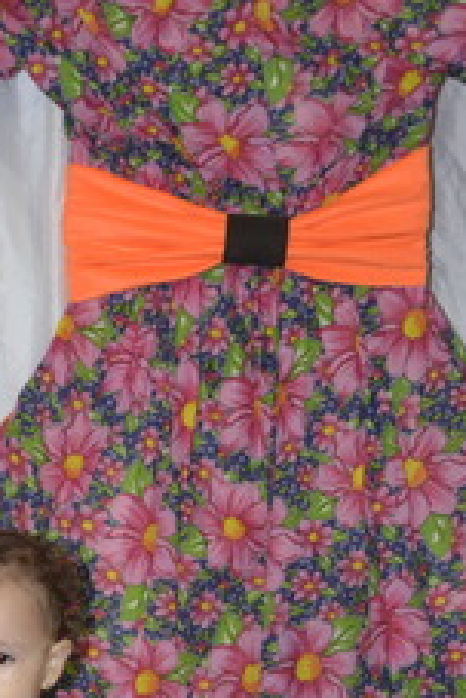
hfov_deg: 12.9
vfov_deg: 19.0
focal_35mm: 104
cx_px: -31
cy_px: 733
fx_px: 2019
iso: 3200
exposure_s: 1/60
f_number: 4.2
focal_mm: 32
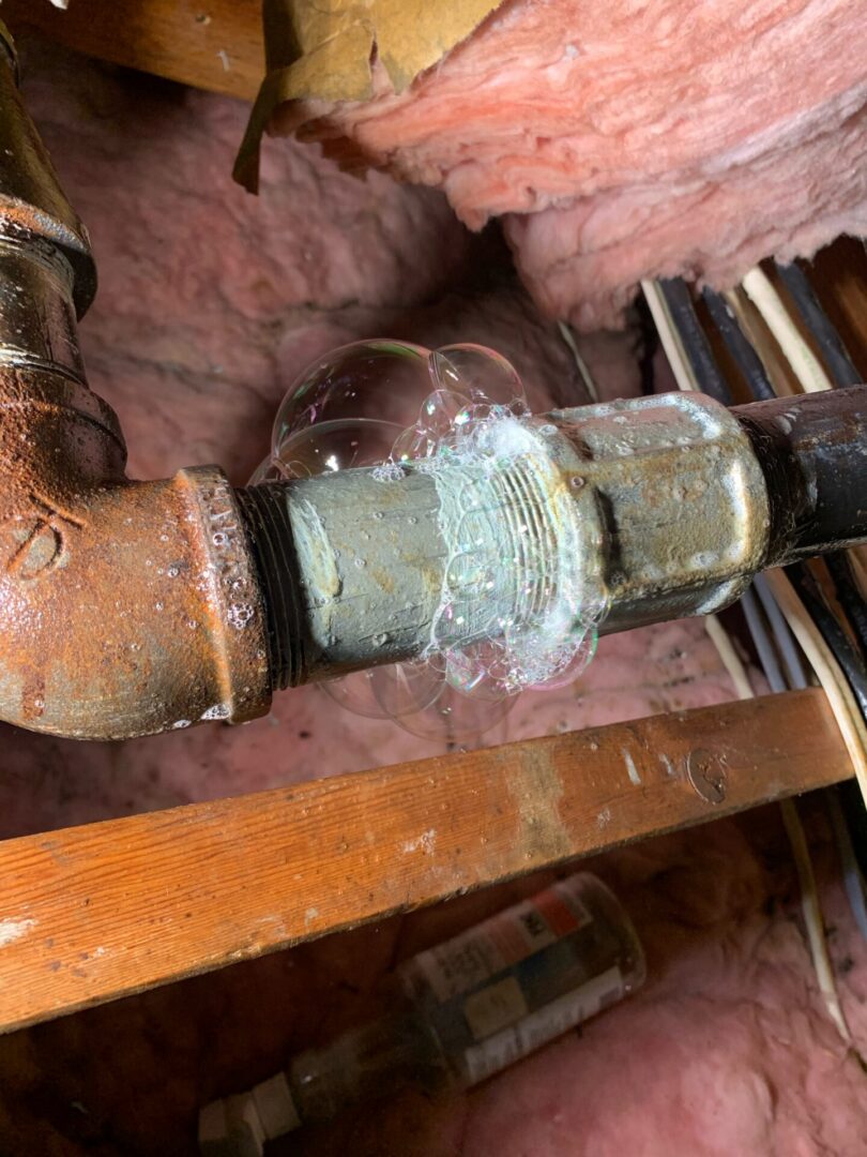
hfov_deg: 53.1
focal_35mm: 26
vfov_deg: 67.3
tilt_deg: -61.8
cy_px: 578
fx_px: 868
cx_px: 434
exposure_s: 1/49
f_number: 1.8
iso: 80
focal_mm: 4.25
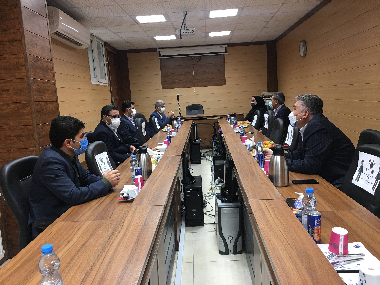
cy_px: 142
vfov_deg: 48.2
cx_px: 190
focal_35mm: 29
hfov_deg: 61.7
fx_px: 318
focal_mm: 4.15
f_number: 2.2
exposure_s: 1/33
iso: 50
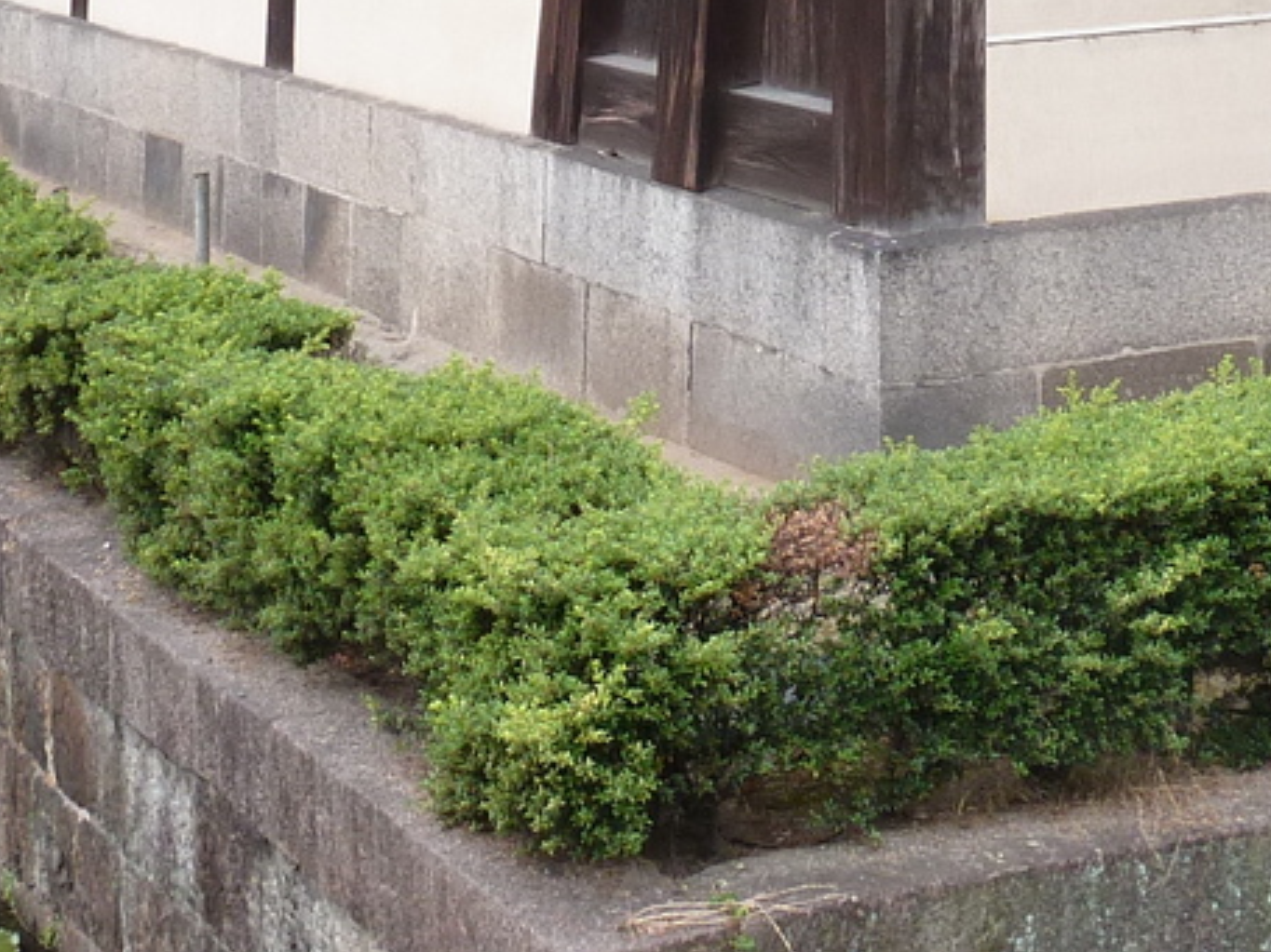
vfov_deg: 16.2
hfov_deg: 22.3
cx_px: 575
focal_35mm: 88
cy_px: -168
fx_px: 3230
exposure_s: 1/100
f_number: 4
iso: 100
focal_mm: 4.1
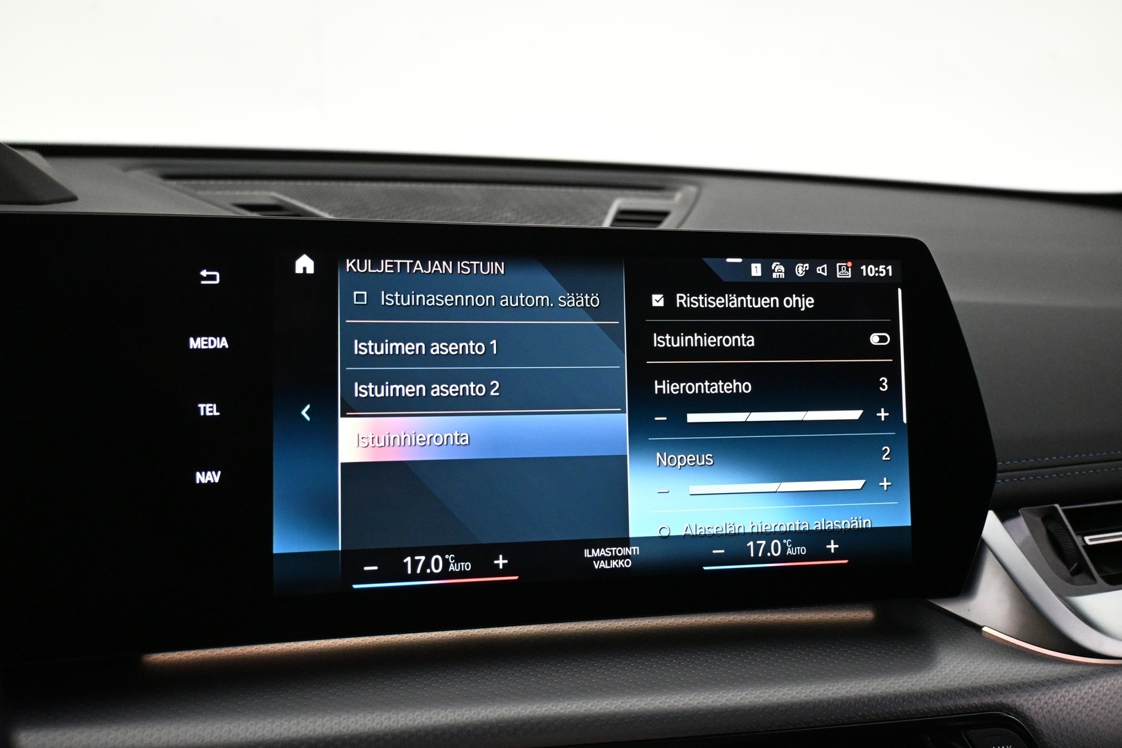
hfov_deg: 61.9
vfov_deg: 43.6
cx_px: 561
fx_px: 935
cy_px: 374
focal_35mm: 30
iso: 4000
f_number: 3.8
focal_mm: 20
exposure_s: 1/125
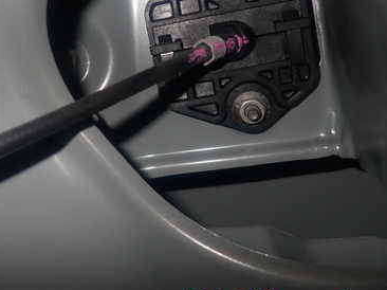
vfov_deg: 34.5
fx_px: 458
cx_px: 110
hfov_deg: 44.7
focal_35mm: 41
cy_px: 77
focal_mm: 4.5
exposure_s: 1/30
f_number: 5.6
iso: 200
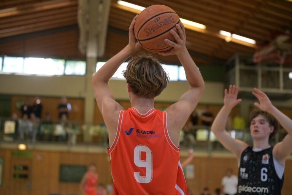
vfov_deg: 19.5
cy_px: 98
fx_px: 568
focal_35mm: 70
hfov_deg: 28.8
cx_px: 146
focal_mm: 70
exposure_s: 1/800
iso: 4000
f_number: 2.8
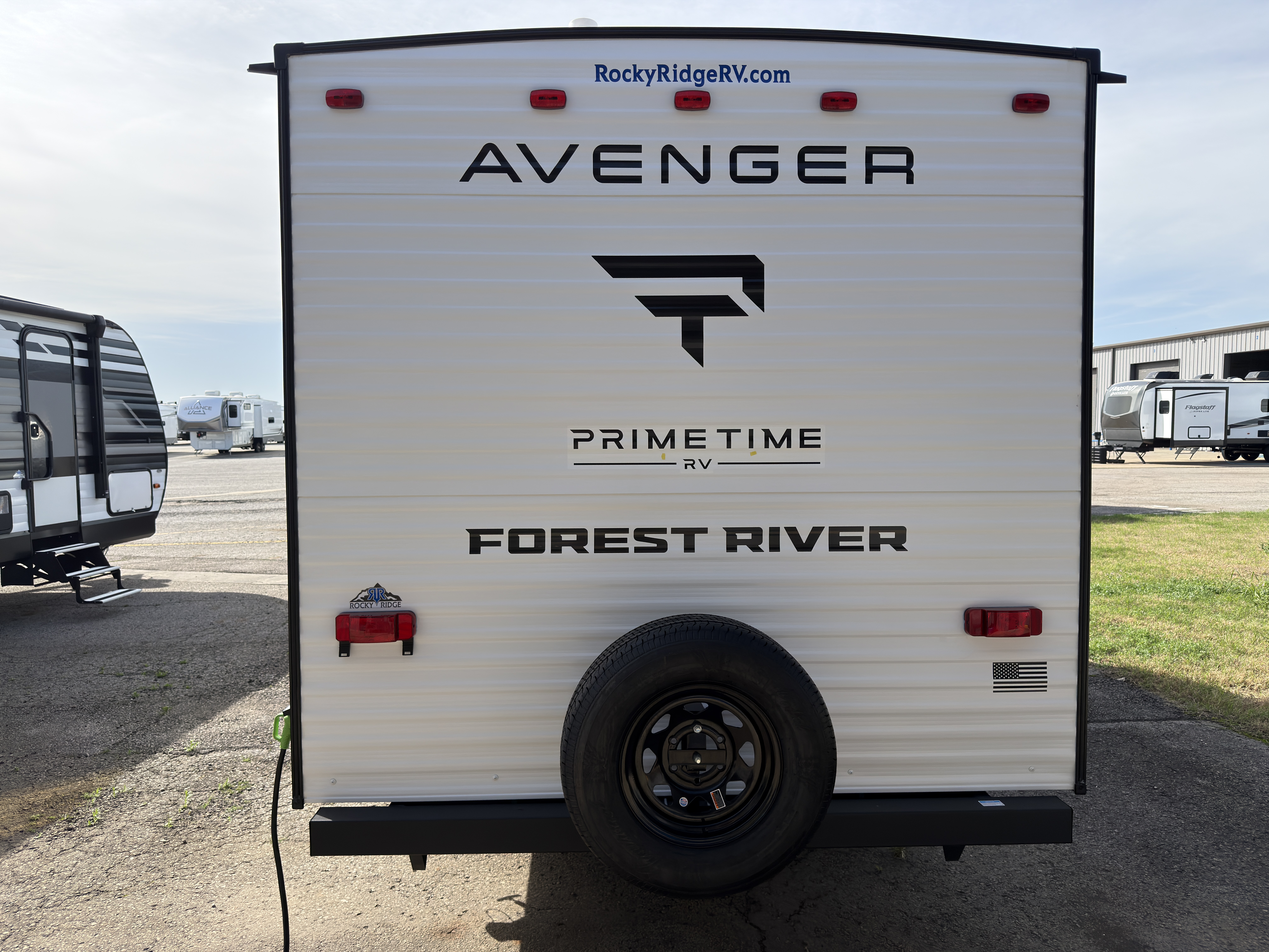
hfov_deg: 71.6
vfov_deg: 56.8
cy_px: 476
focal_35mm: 24
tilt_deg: -3.1
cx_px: 634
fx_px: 880
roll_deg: -0.4
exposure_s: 1/3311
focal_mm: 6.76
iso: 100
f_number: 1.78
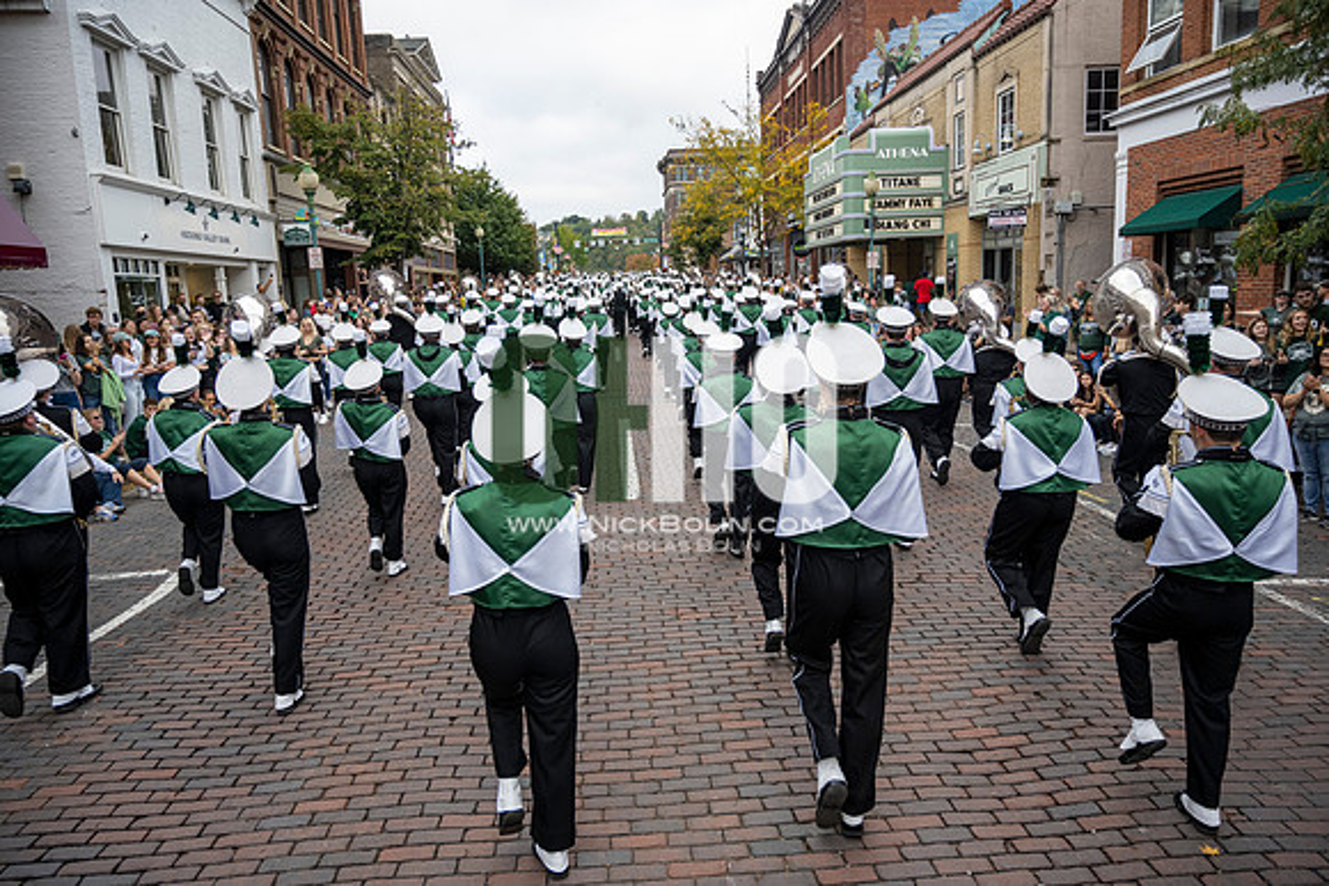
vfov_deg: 53.2
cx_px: 664
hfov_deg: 73.7
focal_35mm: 24
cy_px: 443
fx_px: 886
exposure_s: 1/1600
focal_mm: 24
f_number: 4
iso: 800
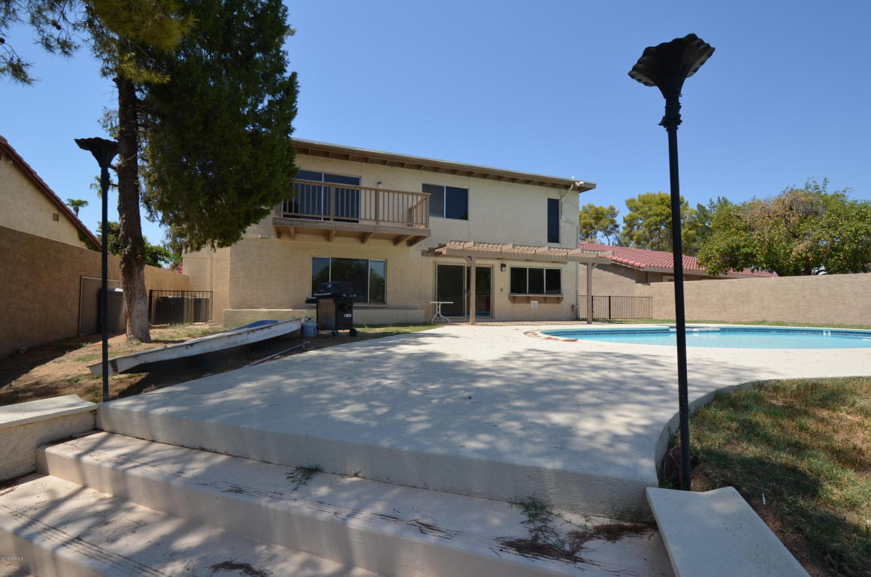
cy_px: 288
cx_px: 436
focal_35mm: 15
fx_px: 362
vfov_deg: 77.1
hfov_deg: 100.5
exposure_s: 1/250
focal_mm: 10
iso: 100
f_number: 8
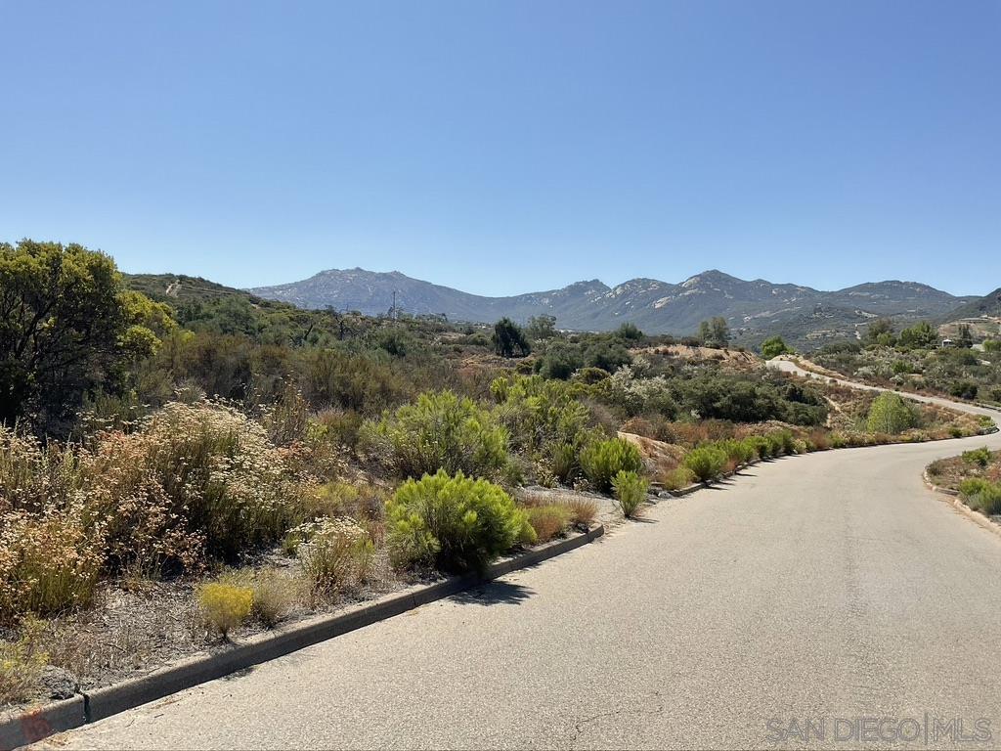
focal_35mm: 29
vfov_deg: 48.2
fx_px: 839
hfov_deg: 61.7
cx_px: 500
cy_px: 376
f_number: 1.8
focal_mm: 3
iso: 20
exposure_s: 1/2801
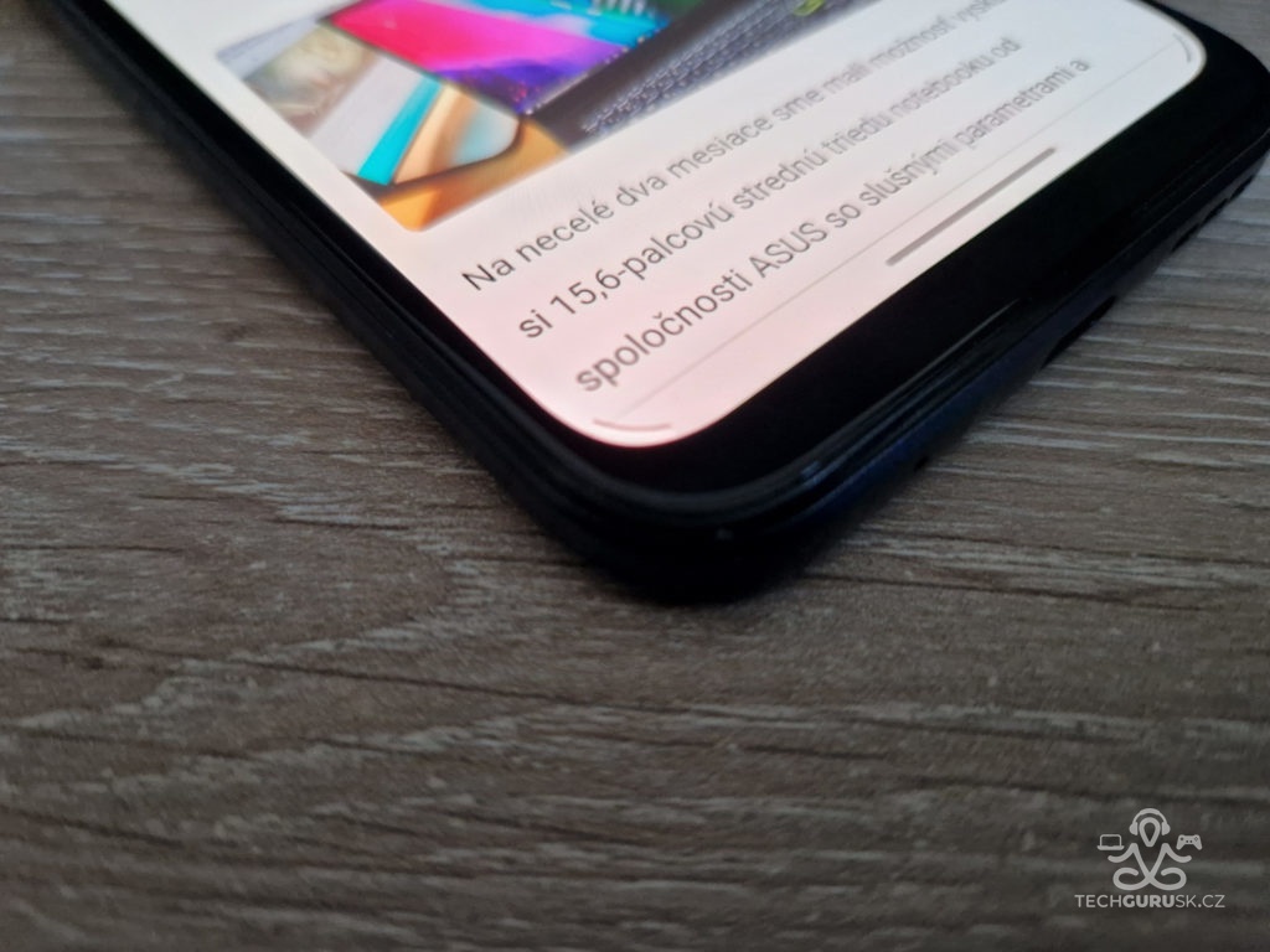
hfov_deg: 73.9
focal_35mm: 23
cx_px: 635
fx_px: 844
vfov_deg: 58.9
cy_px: 476
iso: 320
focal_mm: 5.4
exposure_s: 1/120
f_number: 1.8
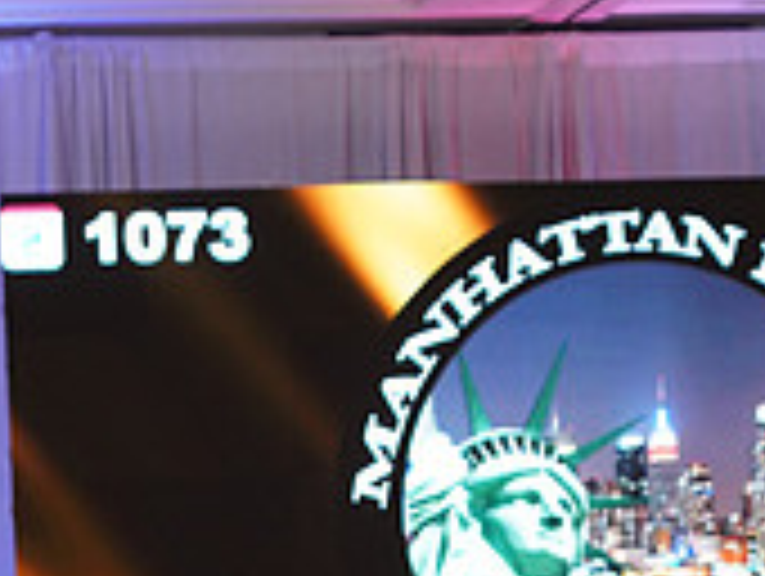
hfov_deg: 7.8
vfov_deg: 5.7
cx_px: 155
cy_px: 1242
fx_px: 5577
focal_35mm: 252
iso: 1600
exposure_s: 1/160
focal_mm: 77
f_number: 5
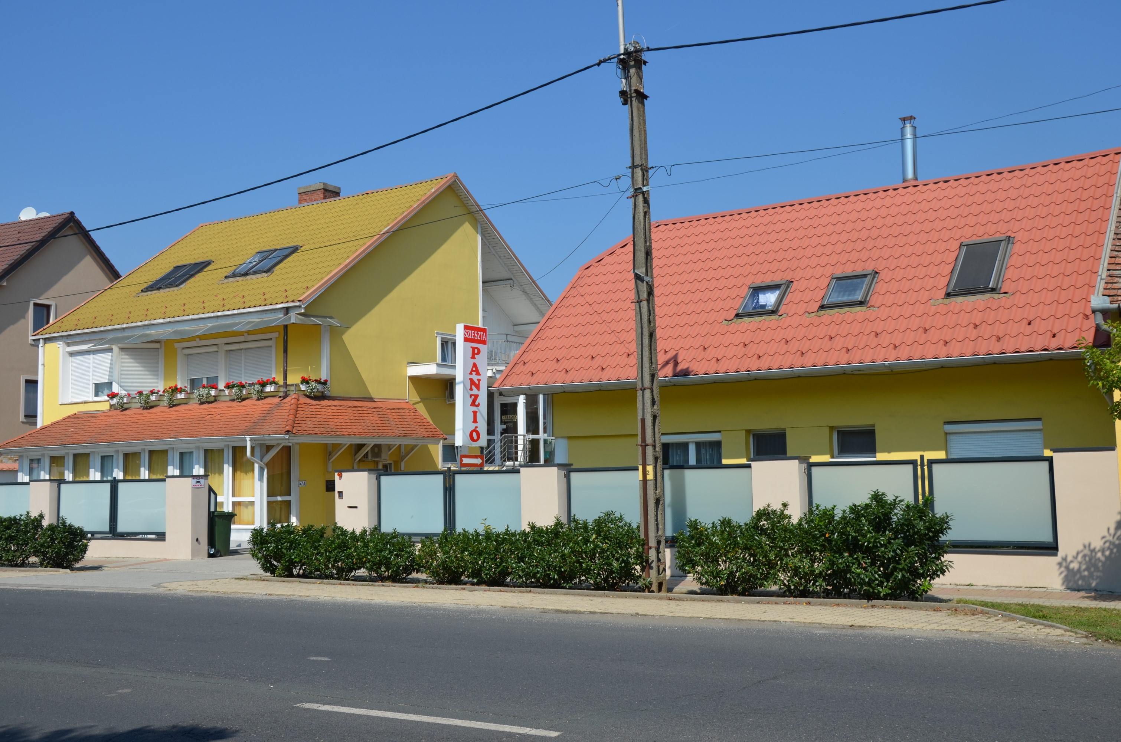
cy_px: 371
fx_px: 1165
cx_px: 560
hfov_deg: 51.4
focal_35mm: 38
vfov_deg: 35.3
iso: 100
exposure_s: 1/320
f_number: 9
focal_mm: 25
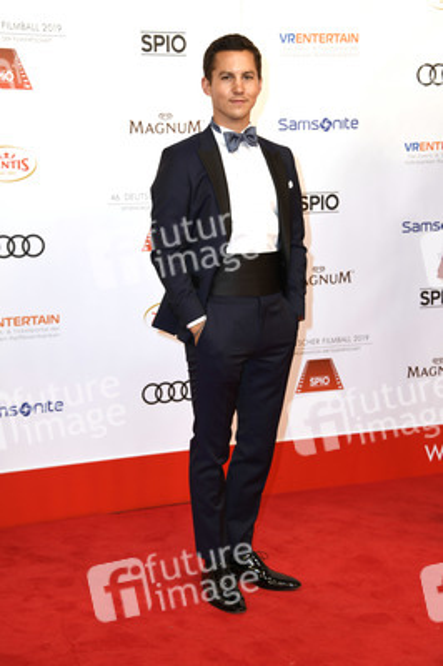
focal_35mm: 62
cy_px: 333
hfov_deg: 21.9
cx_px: 222
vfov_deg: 32.4
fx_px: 1146
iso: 320
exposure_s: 1/125
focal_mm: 62
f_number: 6.3
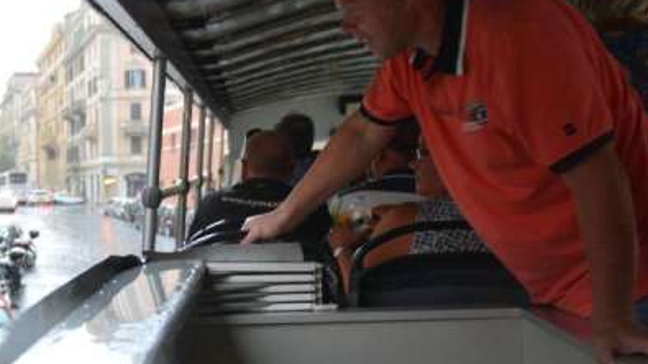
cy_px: 180
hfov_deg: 37.4
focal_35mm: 51
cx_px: 41
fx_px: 876
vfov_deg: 23.5
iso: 500
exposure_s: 1/25
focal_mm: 24
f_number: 2.8
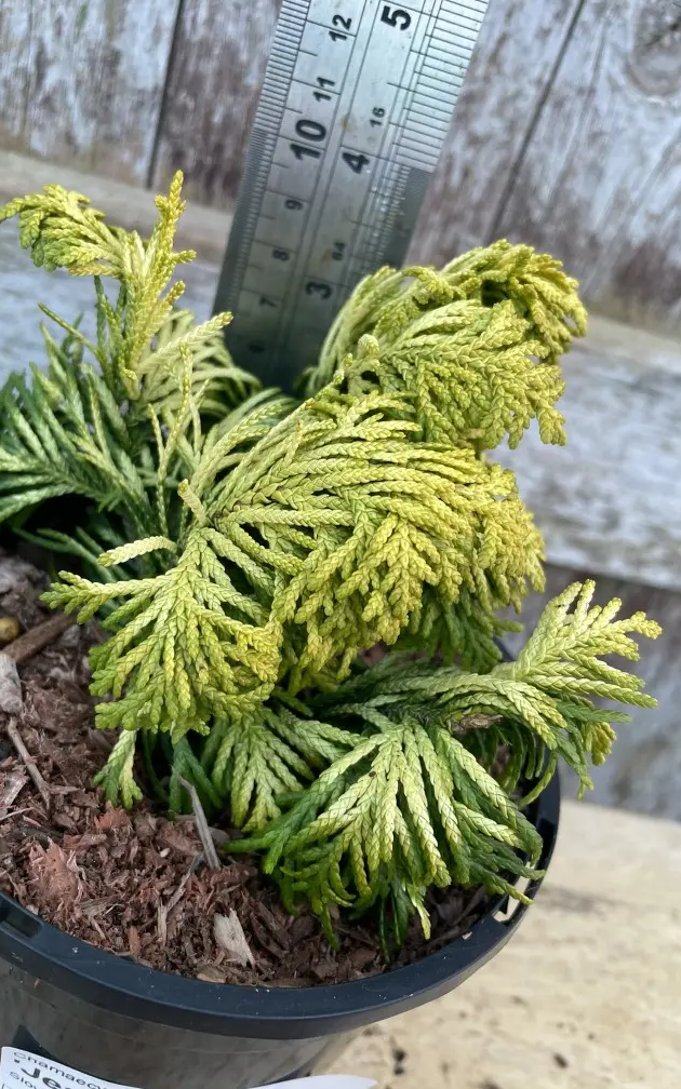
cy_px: 544
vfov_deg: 66.5
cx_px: 293
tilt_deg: -33.1
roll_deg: -20.0
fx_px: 831
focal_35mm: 28
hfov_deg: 44.4
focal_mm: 4.2
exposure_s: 1/121
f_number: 1.6
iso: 64
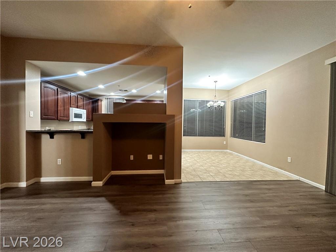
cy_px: 126
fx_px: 136
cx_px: 168
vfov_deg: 85.7
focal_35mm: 14
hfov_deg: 102.1
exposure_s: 1/60
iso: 500
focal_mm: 2.22
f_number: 2.2
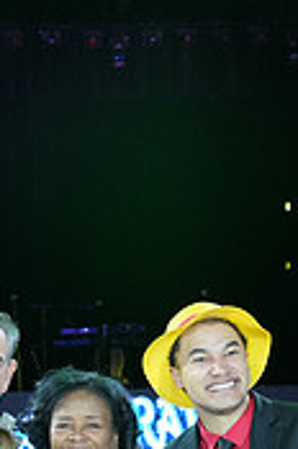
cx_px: 119
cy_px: 593
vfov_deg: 17.0
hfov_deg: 12.1
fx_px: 1409
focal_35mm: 113
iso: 2000
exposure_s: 1/250
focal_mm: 34
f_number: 4.5
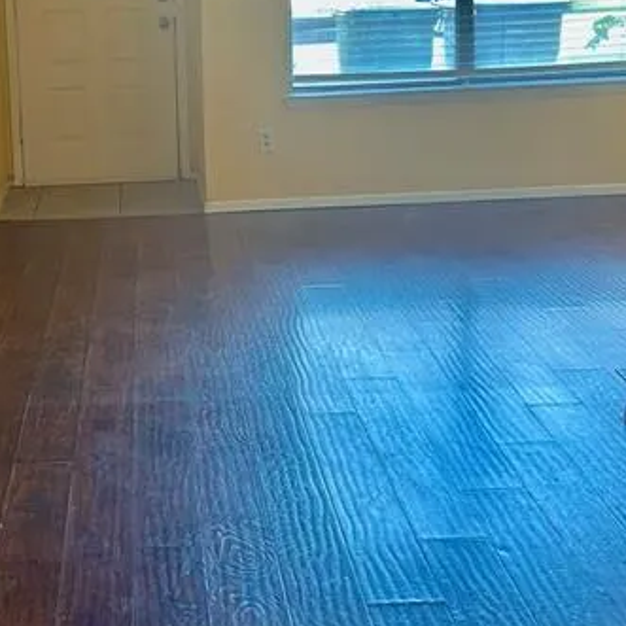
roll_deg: +2.7
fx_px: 1453
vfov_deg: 24.0
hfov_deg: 24.0
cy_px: 153
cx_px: 144
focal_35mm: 71
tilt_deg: -8.1
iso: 200
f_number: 1.5
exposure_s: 1/60
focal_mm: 5.7
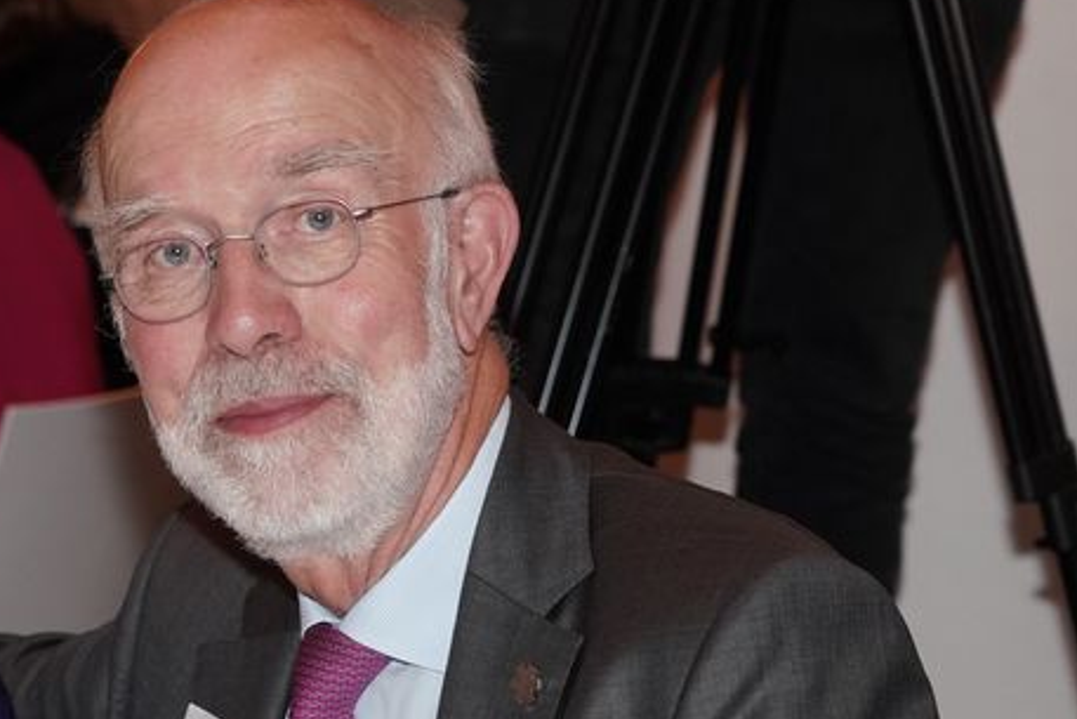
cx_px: 132
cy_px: 606
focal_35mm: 155
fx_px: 4638
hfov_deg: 13.1
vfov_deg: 8.8
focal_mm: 59
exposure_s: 1/80
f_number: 4.5
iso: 1600
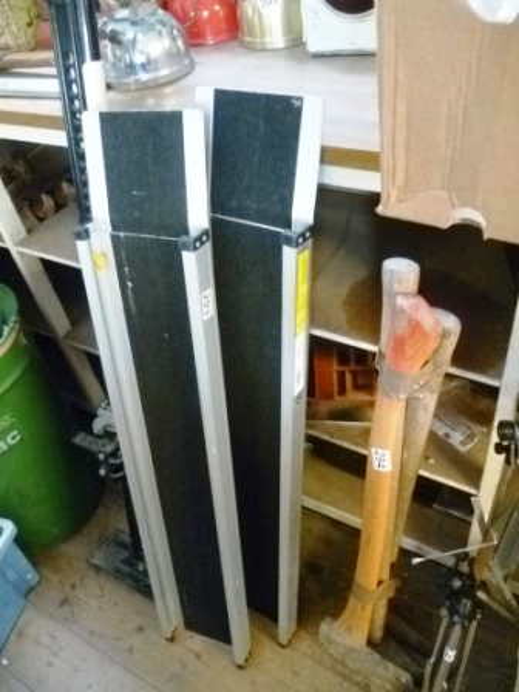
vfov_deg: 63.4
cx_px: 260
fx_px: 560
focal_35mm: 28
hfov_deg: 49.7
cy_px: 346
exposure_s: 1/10
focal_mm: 5
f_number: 2.8
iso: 800
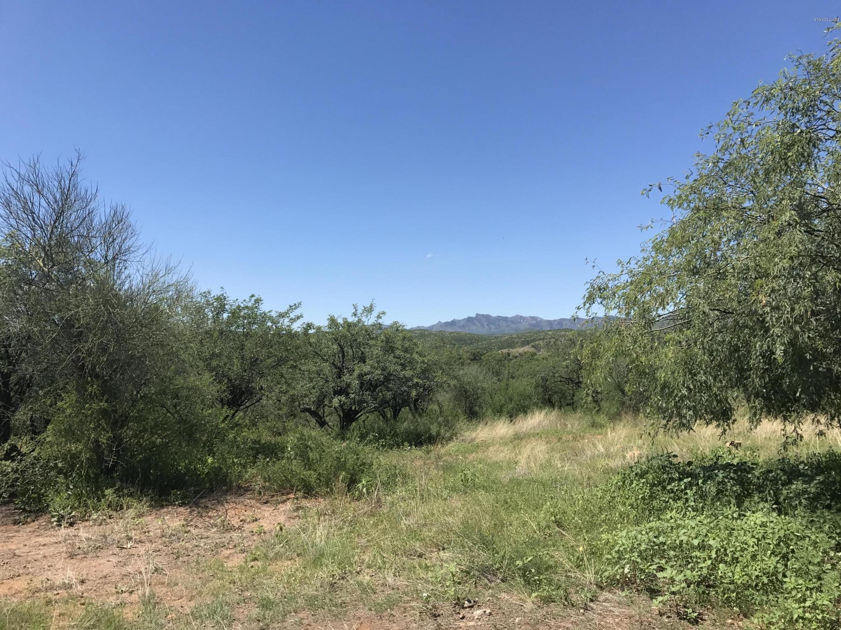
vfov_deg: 49.7
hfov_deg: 63.4
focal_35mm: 28
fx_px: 680
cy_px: 315
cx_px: 420
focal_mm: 3.99
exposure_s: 1/2457
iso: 20
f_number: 1.8
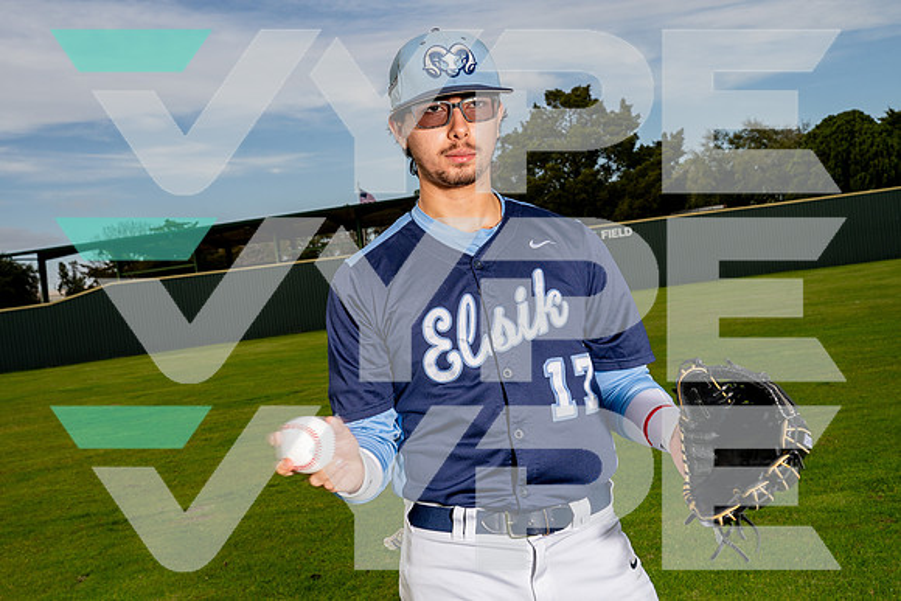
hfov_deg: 47.4
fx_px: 1026
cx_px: 450
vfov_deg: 32.6
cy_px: 300
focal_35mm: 41
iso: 160
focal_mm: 41
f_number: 11
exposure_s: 1/250
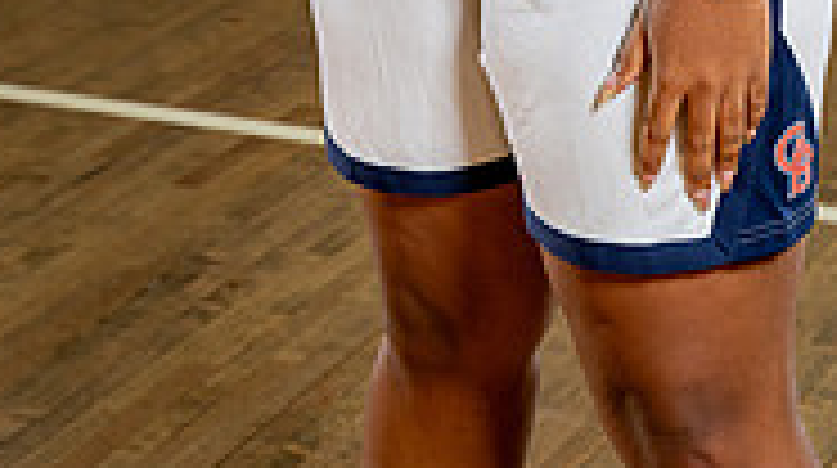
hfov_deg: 13.9
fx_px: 3435
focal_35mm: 155
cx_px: 464
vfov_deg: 7.5
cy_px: -504
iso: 400
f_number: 5.6
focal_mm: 61
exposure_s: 1/250
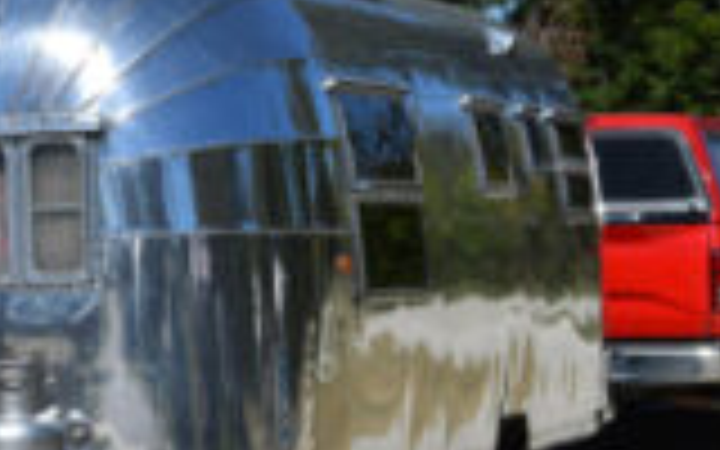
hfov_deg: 11.4
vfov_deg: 7.5
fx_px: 3454
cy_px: 137
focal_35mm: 176
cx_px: -358
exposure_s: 1/500
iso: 200
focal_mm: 38
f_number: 11
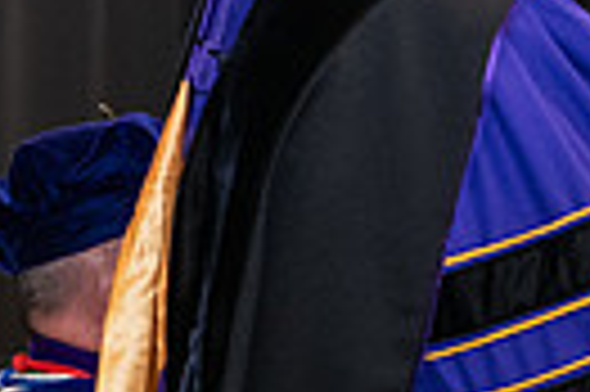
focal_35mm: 311
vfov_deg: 4.4
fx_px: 5091
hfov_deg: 6.5
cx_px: 914
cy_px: 160
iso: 2500
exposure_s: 1/125
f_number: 5
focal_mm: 70
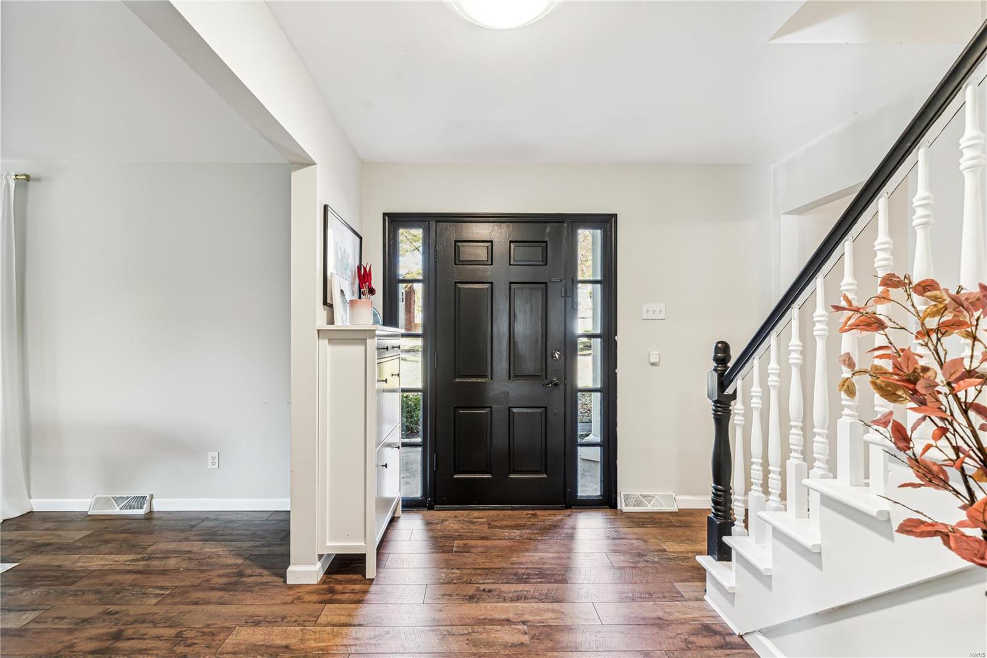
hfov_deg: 100.4
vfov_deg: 77.3
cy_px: 329
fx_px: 411
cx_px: 494
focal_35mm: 15
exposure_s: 1/8
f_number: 8
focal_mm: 15
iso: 320
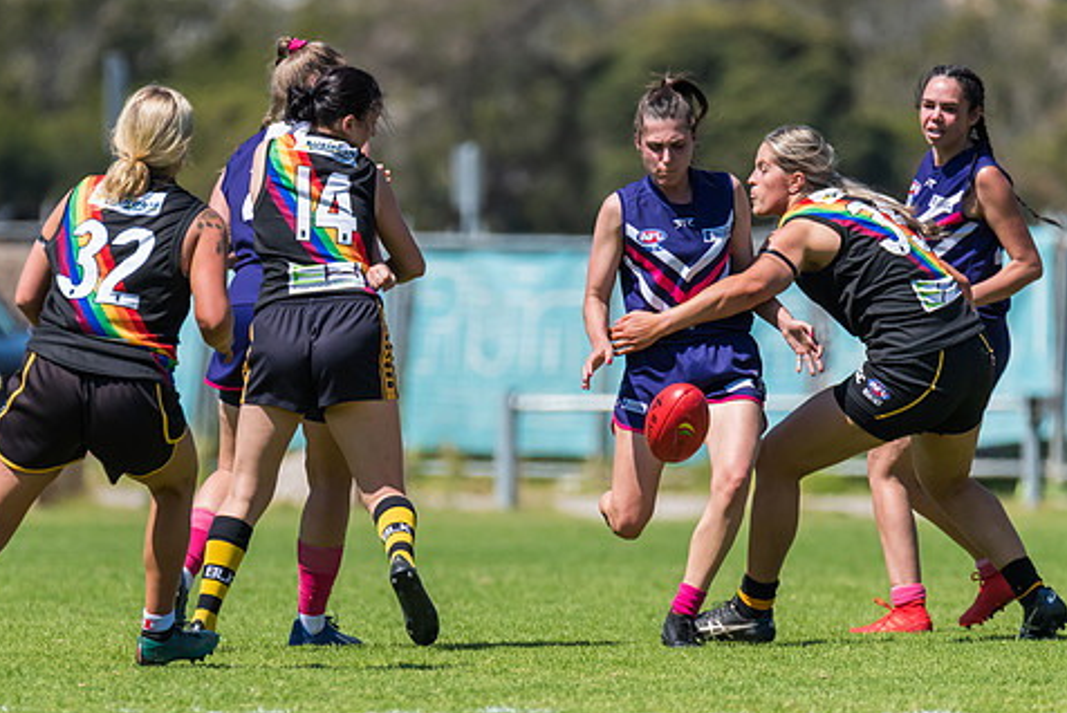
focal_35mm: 760
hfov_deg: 2.7
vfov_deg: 1.8
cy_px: 380
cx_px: 426
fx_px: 22538
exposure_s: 1/3200
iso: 800
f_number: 6.3
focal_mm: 500
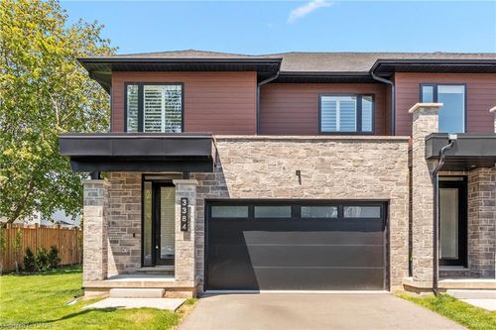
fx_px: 331
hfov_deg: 73.8
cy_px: 165
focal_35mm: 24
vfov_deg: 53.1
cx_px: 248
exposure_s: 1/400
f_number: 6.4
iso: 640
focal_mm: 16.1
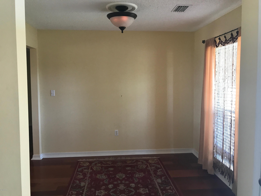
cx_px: 130
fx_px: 211
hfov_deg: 63.4
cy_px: 98
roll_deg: +0.2
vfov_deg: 49.7
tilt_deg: -4.1
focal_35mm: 28
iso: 40
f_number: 1.8
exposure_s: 1/24
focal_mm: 3.99
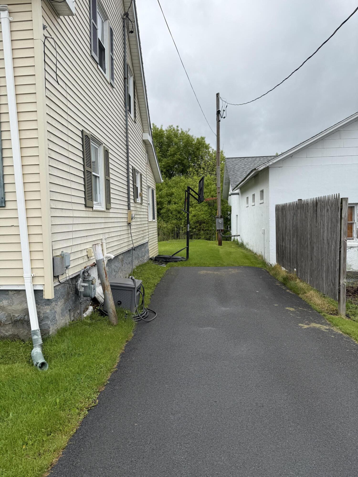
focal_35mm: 24
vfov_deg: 71.6
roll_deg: +1.6
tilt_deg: -2.8
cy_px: 238
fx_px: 331
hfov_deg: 56.8
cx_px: 179
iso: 80
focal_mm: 6.76
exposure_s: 1/3425
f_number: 1.78
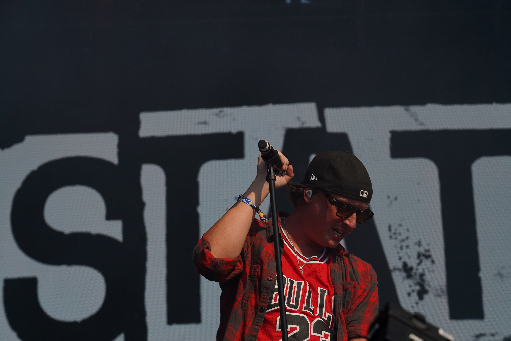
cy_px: 170
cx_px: 256
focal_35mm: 105
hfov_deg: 19.5
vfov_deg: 13.0
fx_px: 1490
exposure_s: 1/640
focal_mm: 105
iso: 100
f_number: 8
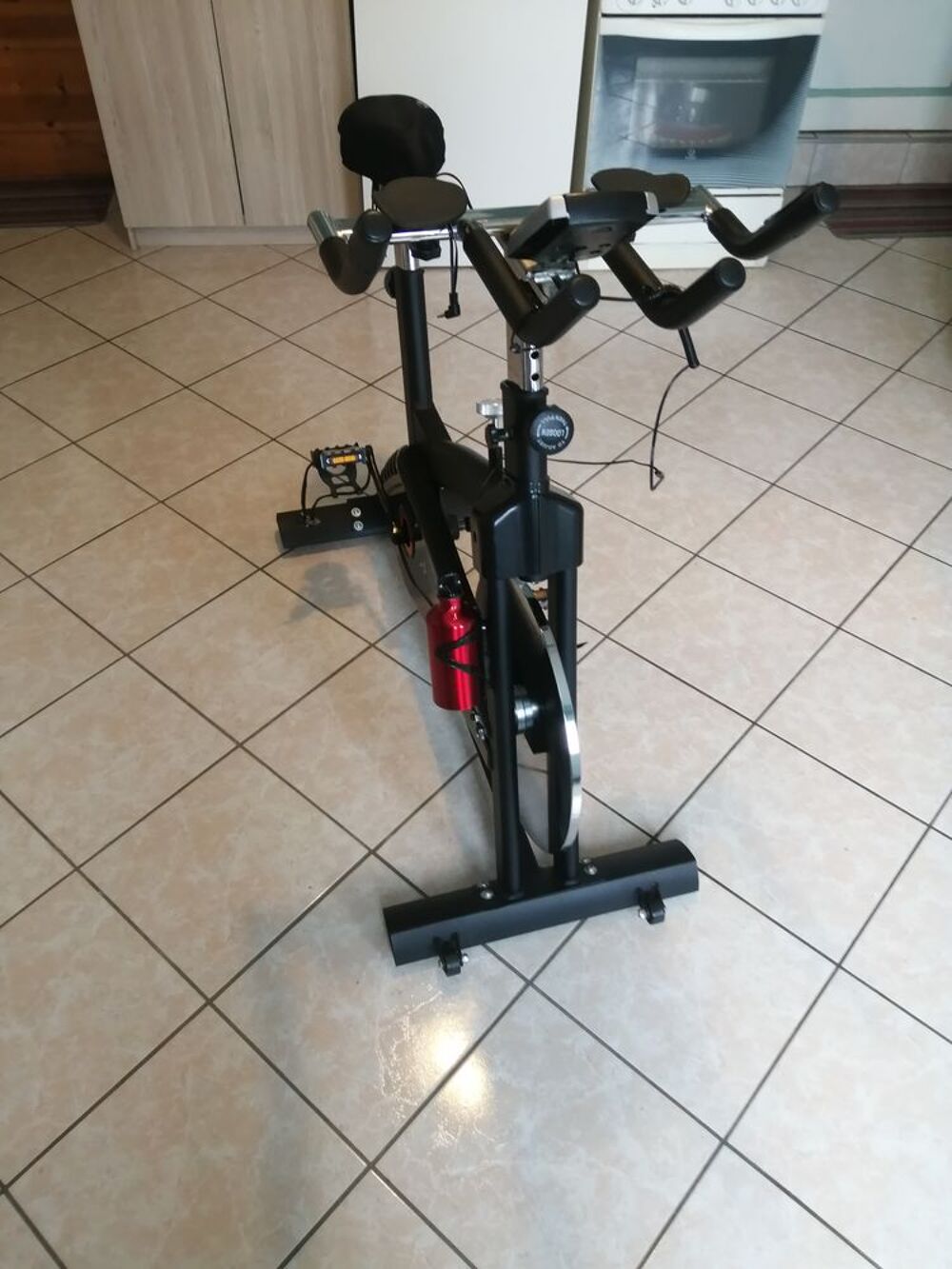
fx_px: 953
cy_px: 634
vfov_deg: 67.3
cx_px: 476
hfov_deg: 53.1
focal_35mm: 26
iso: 100
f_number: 1.8
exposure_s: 1/33.3
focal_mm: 3.6
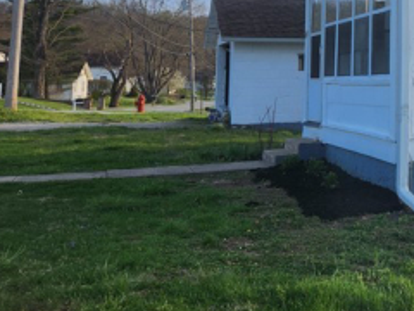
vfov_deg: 22.1
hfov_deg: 25.8
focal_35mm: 64
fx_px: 765
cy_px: -2
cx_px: 543
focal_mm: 5.4
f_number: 1.8
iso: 20
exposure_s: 1/1024
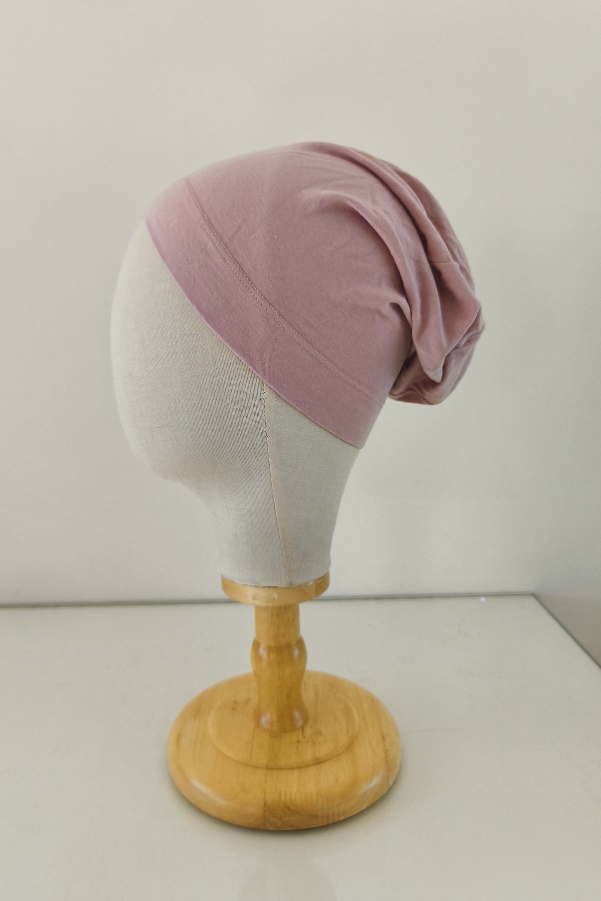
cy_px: 441
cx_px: 267
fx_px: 626
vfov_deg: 71.5
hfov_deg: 51.2
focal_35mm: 25
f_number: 1.65
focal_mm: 6.14
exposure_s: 1/1250
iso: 1250
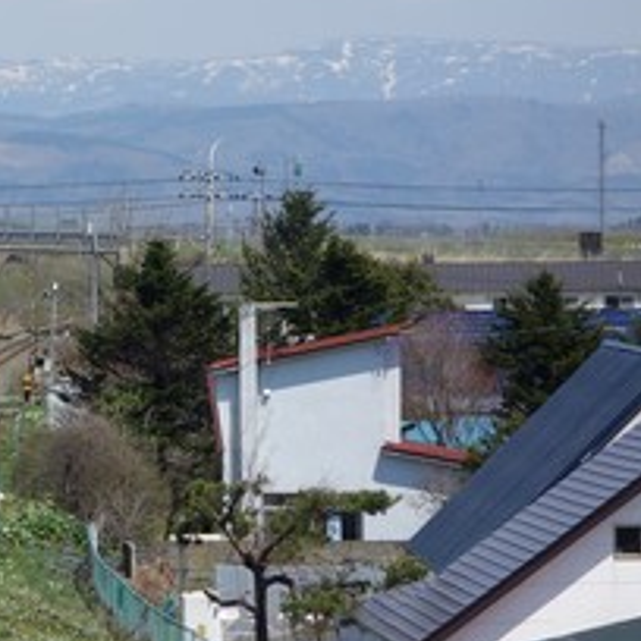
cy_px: 423
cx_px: -258
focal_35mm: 267
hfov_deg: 6.5
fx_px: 5594
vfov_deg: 6.6
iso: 125
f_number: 5.6
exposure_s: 1/640
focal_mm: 37.1
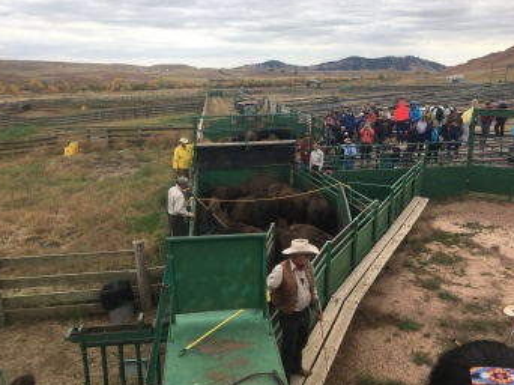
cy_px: 202
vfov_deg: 45.4
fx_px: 460
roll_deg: +2.2
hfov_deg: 58.4
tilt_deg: -15.7
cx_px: 251
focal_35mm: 31
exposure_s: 1/343
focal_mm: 4.15
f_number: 2.2
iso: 25
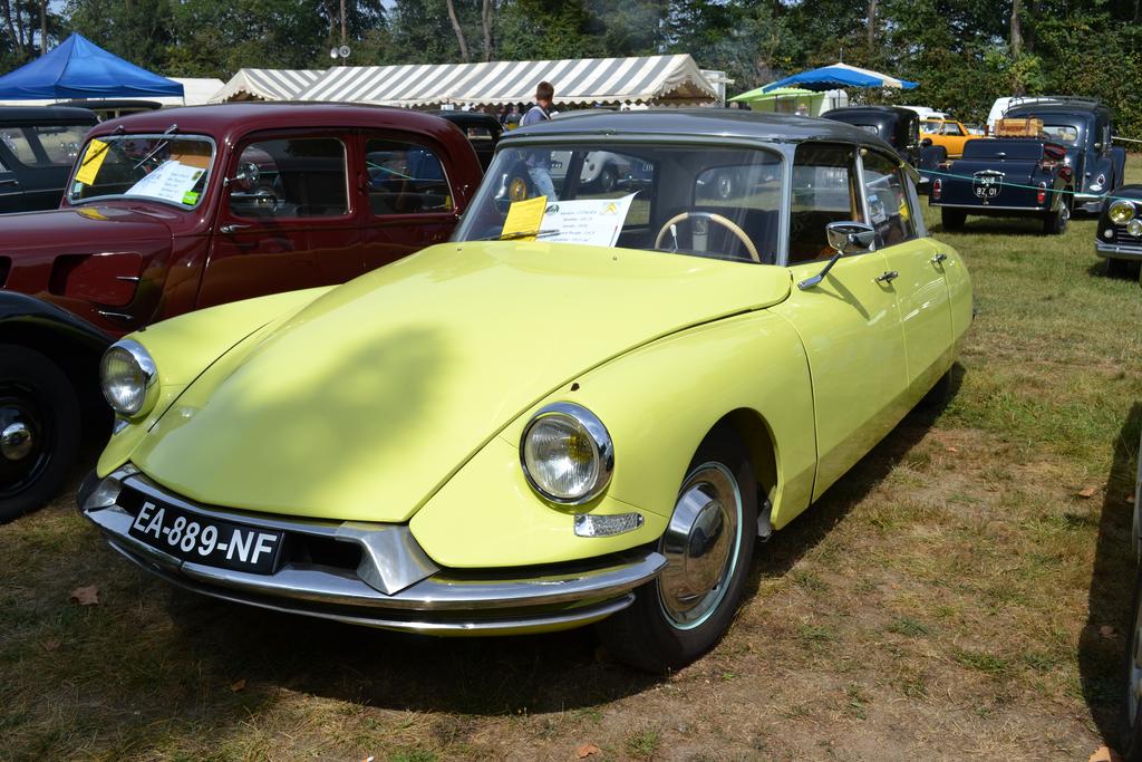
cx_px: 571
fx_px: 1047
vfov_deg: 40.0
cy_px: 381
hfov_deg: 57.2
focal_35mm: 33
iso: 100
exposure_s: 1/320
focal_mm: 22
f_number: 9
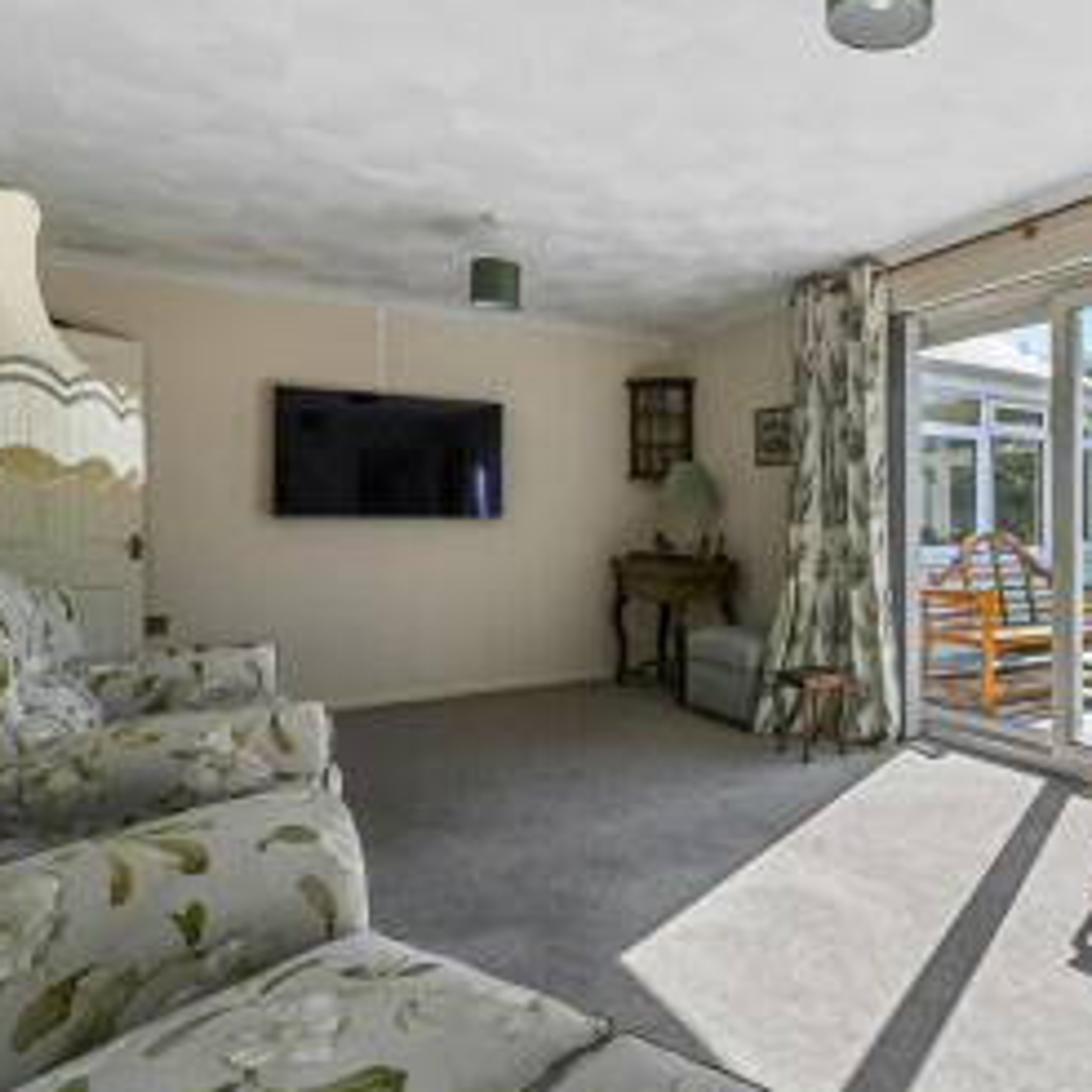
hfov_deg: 64.1
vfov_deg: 67.2
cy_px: 513
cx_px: 790
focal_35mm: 23
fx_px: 821
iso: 400
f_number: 8
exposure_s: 1/40
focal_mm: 14
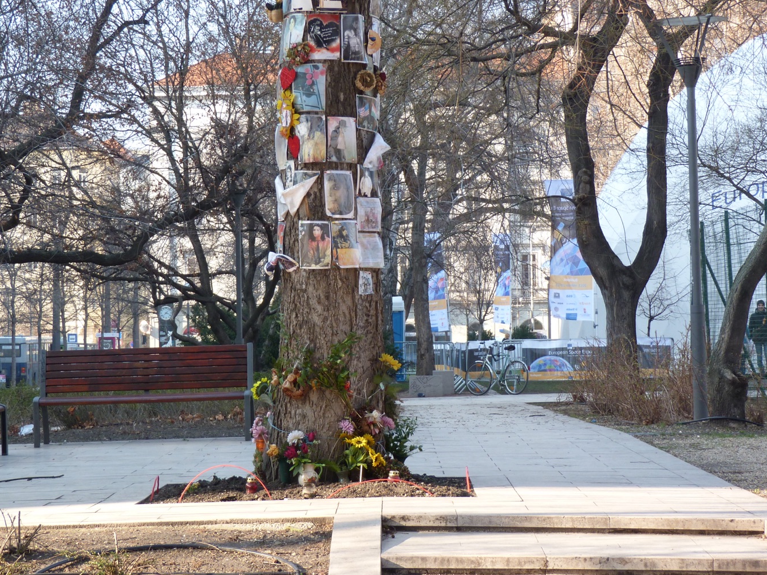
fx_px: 2304
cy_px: 218
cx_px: 324
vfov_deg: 14.2
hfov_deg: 18.9
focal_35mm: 104
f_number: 3.4
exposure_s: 1/100
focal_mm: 14.8
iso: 80
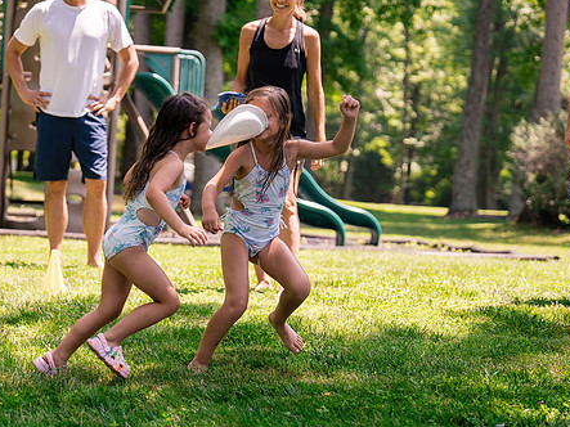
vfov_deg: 13.6
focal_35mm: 109
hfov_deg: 18.0
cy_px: 254
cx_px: 204
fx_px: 1794
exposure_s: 1/2500
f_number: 2.8
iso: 400
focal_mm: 70
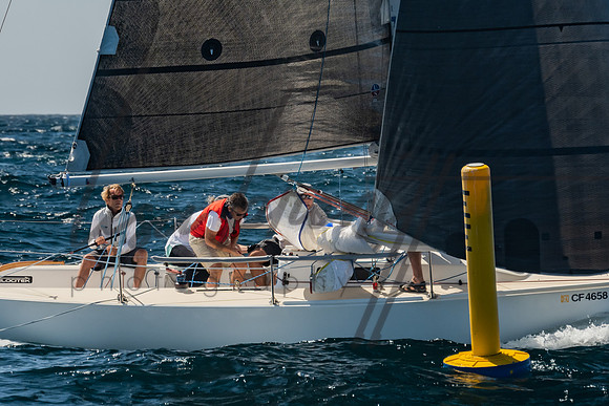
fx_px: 5454
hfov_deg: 6.4
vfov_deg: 4.3
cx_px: 232
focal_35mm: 322
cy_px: 98
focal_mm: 140
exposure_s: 1/640
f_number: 6.3
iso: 160
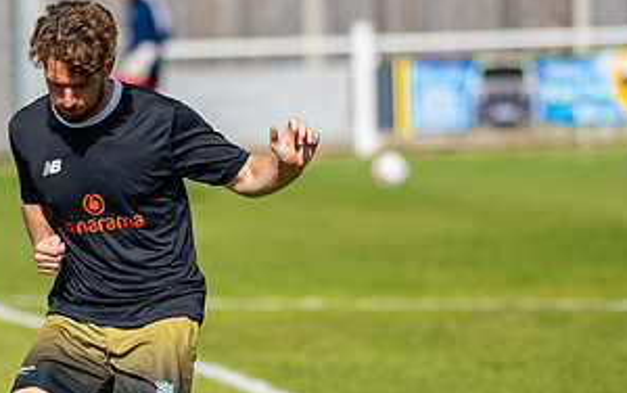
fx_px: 8208
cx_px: 92
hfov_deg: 4.4
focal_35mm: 480
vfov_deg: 2.7
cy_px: 370
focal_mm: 135
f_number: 1.9
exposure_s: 1/3200
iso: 50
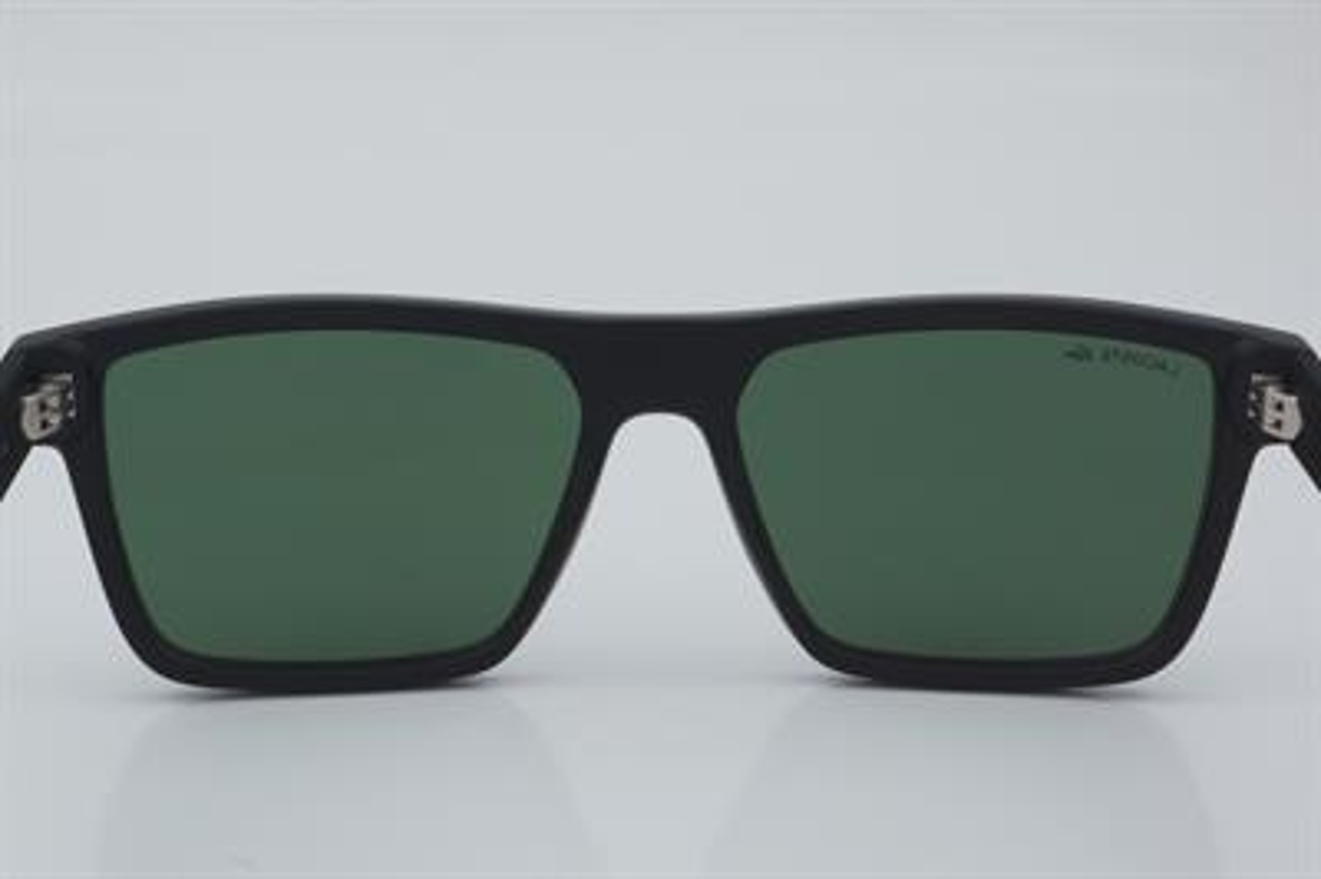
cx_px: 660
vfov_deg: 16.5
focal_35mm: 82
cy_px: 440
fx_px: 3025
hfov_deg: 24.6
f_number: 32
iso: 100
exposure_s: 1/4
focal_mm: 55
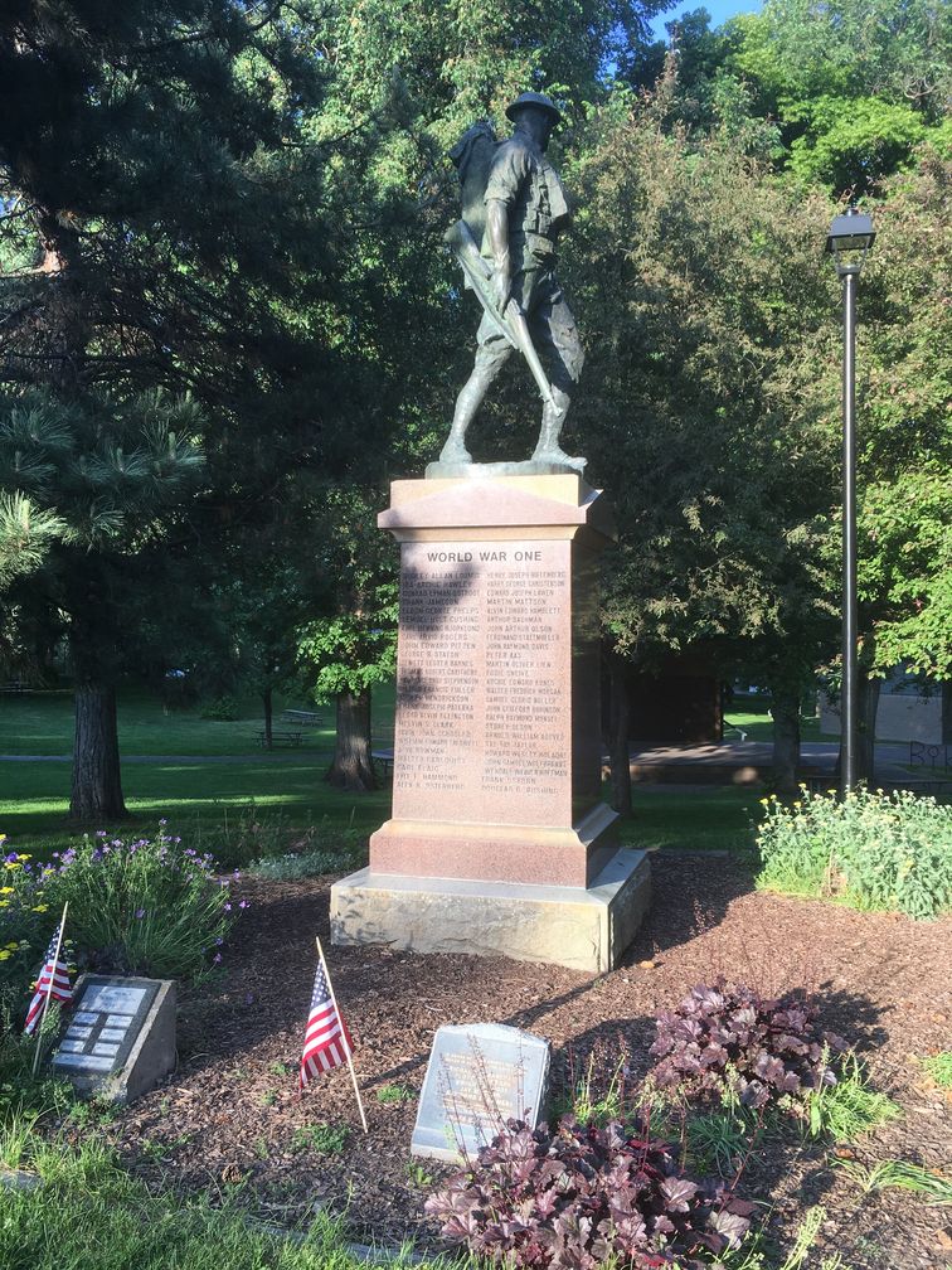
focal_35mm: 29
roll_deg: +0.3
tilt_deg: +0.7
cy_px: 635
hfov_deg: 48.2
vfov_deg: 61.7
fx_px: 1063
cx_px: 476
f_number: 2.2
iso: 25
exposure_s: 1/256
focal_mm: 4.15
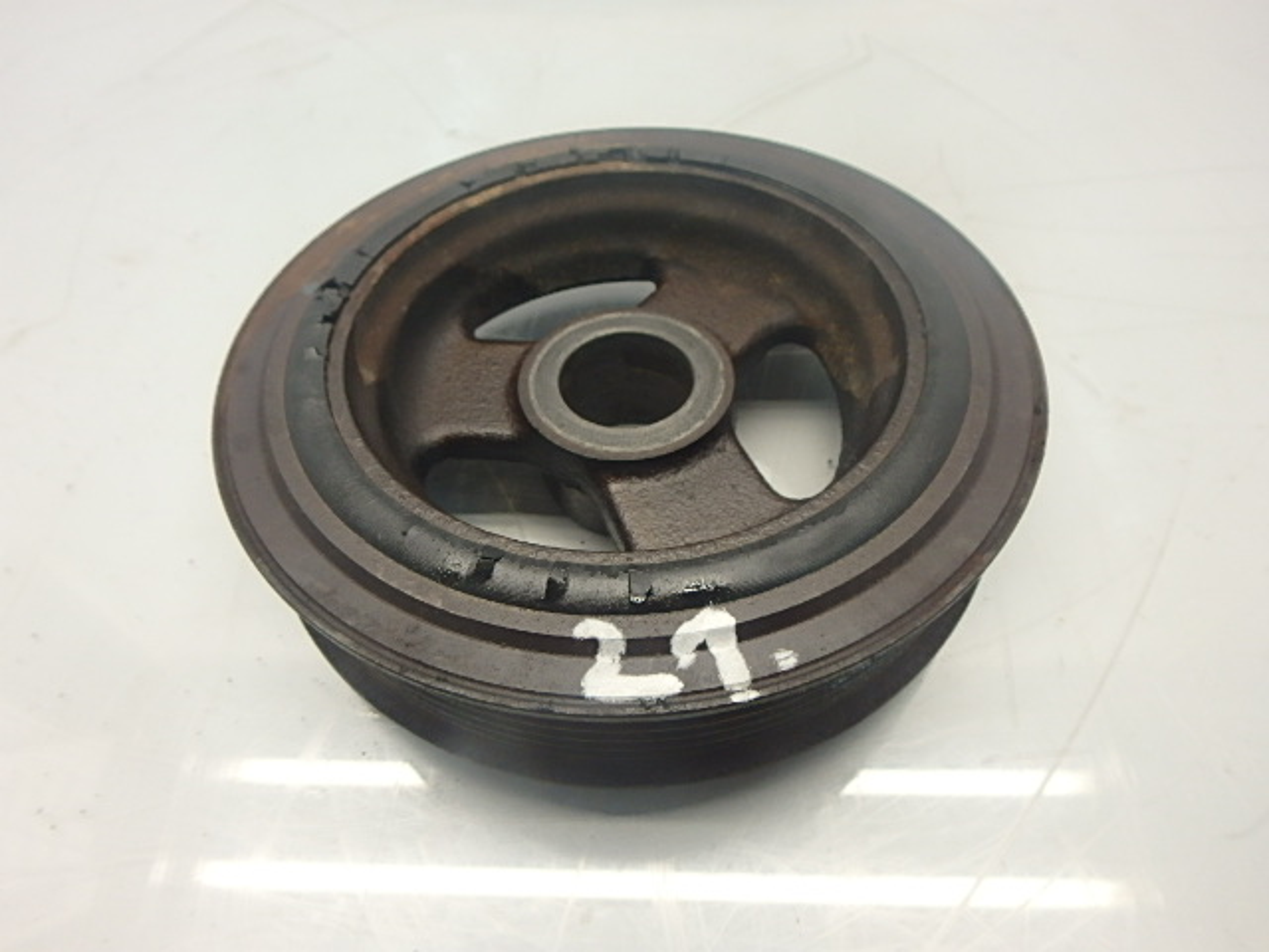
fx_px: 770
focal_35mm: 21
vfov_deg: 63.4
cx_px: 634
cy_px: 476
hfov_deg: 79.0
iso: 200
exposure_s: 1/40
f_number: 3.5
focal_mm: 3.7
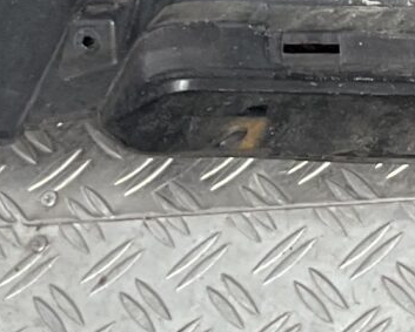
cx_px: 802
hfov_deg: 8.9
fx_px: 2520
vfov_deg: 7.0
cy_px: -542
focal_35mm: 205
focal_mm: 3
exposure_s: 1/203
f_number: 1.8
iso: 16
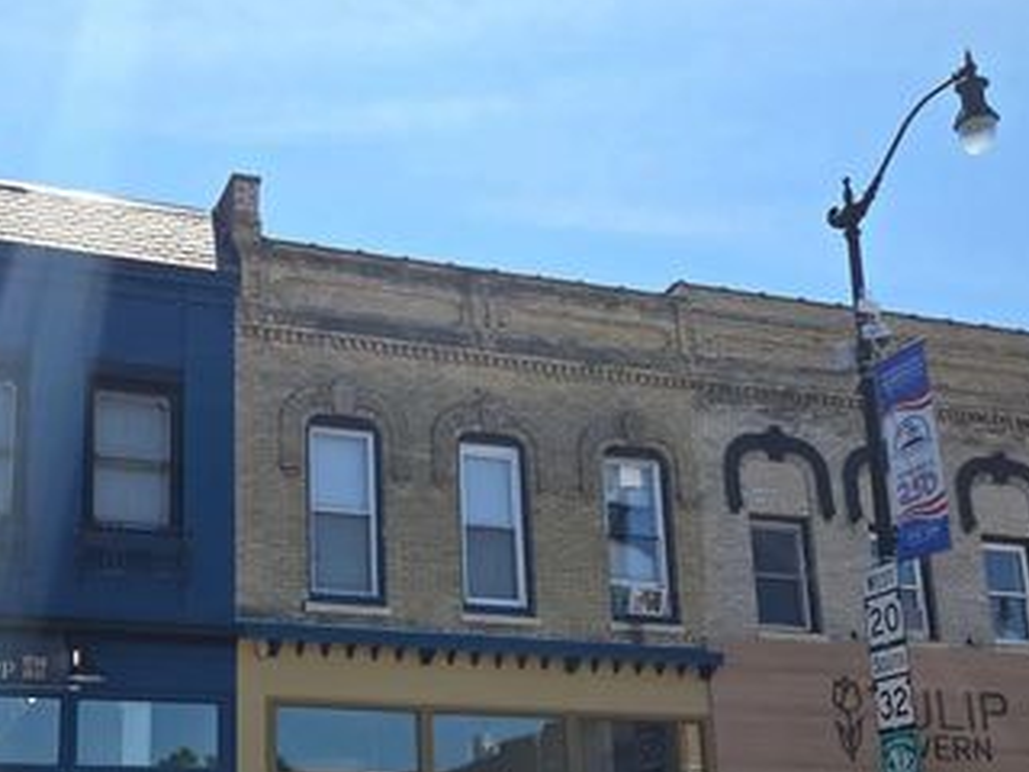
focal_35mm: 46
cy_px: 592
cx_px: 228
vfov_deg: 30.9
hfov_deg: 39.8
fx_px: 1367
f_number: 1.8
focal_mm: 5.4
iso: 25
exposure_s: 1/1480
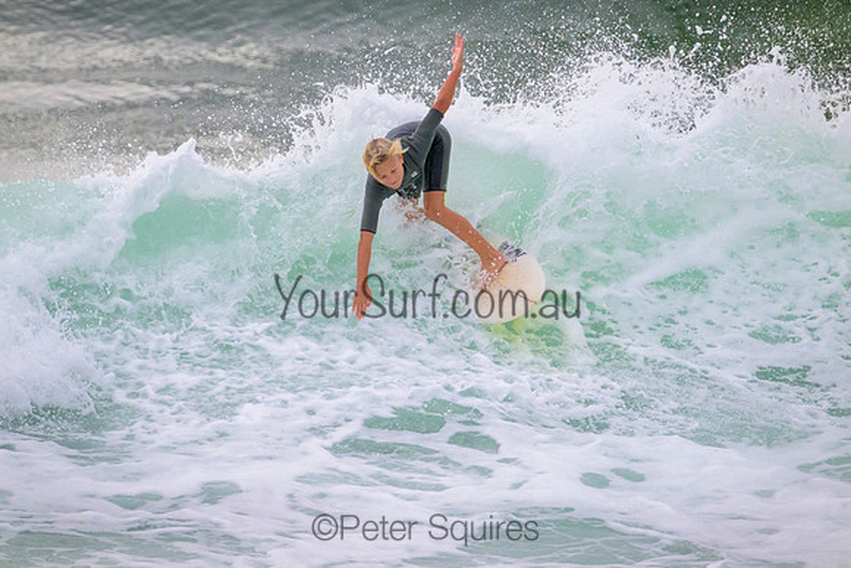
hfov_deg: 2.6
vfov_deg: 1.7
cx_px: 426
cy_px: 284
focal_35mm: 800
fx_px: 18915
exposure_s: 1/2000
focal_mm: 800
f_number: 11
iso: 2000
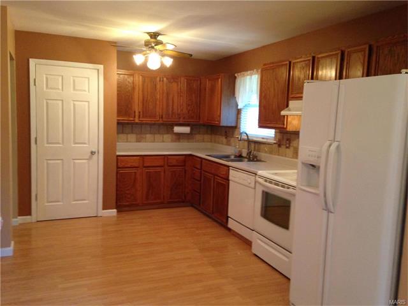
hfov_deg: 55.4
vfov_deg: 42.9
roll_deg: -1.7
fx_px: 389
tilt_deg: -6.8
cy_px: 153
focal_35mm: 33
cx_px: 204
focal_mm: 4.12
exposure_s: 1/20
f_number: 2.4
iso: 200
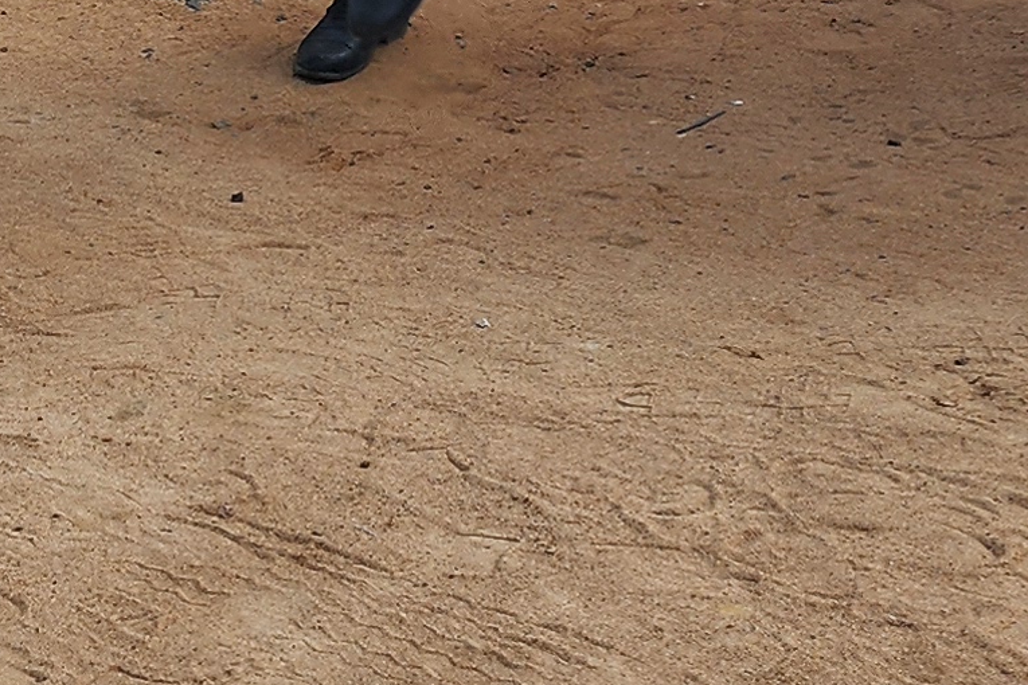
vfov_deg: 10.6
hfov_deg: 16.1
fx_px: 3569
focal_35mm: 125
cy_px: -340
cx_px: 39
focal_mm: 6.4
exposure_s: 1/368
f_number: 1.8
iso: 12
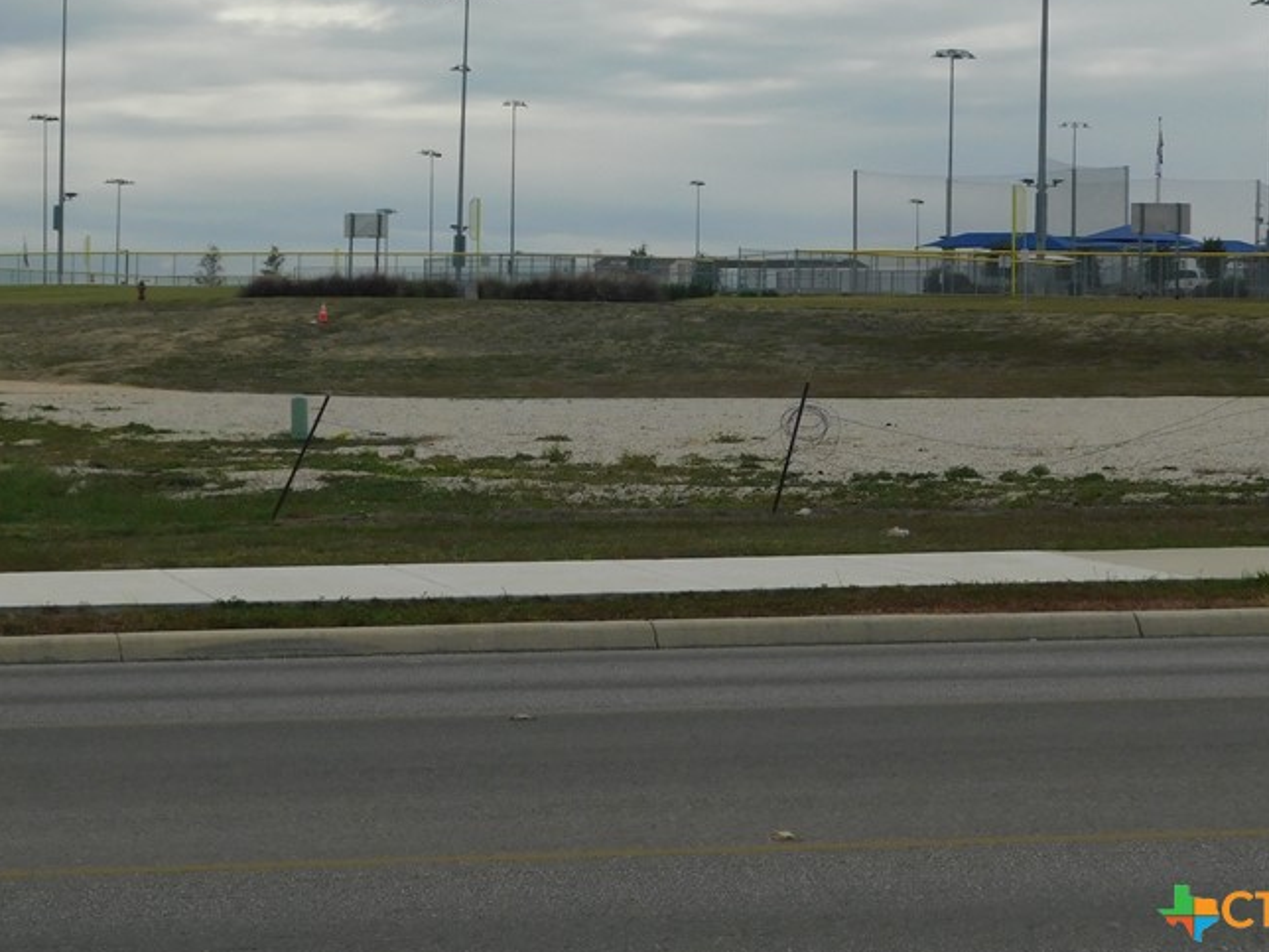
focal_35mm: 105
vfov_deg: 14.0
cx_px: 437
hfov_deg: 18.7
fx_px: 3849
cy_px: 225
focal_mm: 11.7
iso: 125
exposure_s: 1/1500
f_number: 4.2
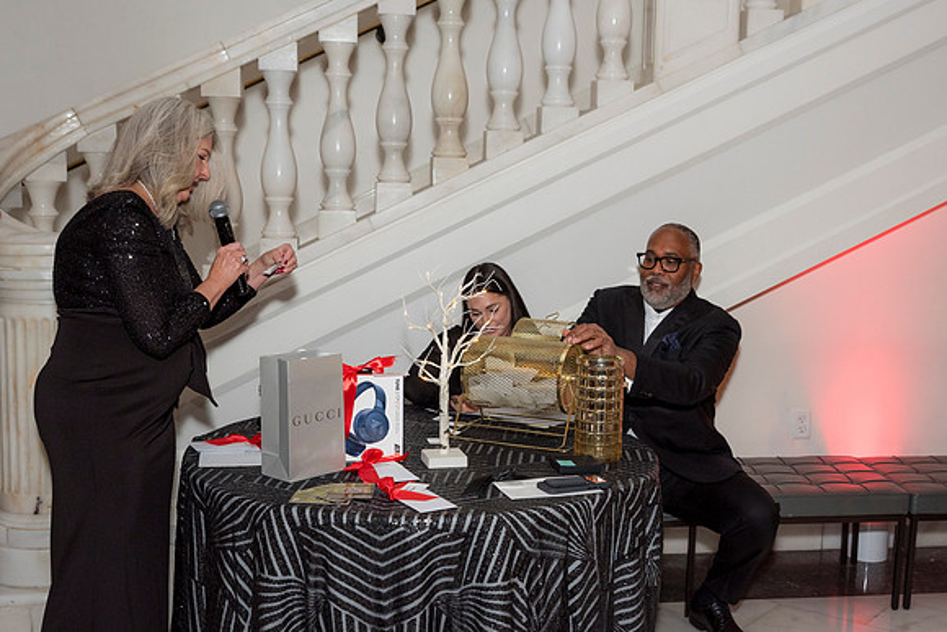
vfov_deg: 28.1
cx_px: 536
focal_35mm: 48
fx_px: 1261
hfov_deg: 41.1
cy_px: 334
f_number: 5
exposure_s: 1/125
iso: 800
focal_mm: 38
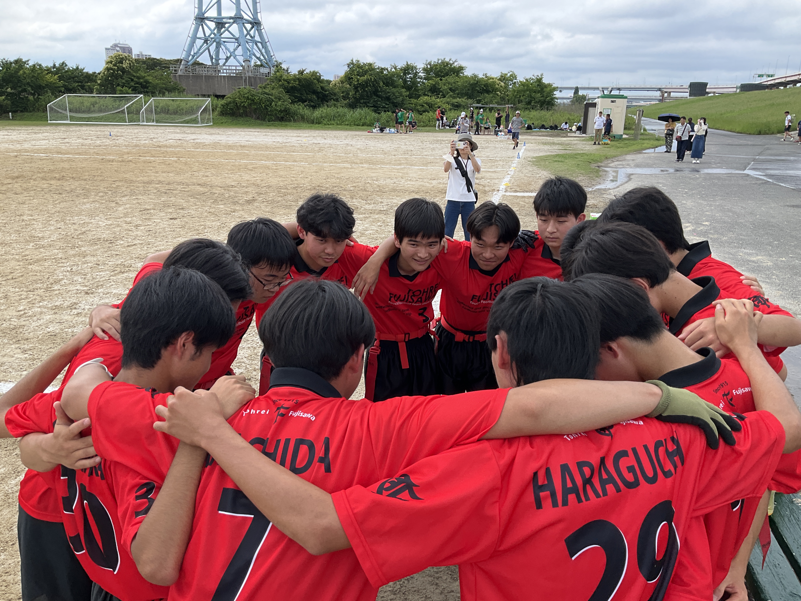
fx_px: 671
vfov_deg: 48.2
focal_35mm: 29
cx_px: 400
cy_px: 300
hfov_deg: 61.7
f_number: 1.8
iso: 25
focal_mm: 3
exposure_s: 1/816
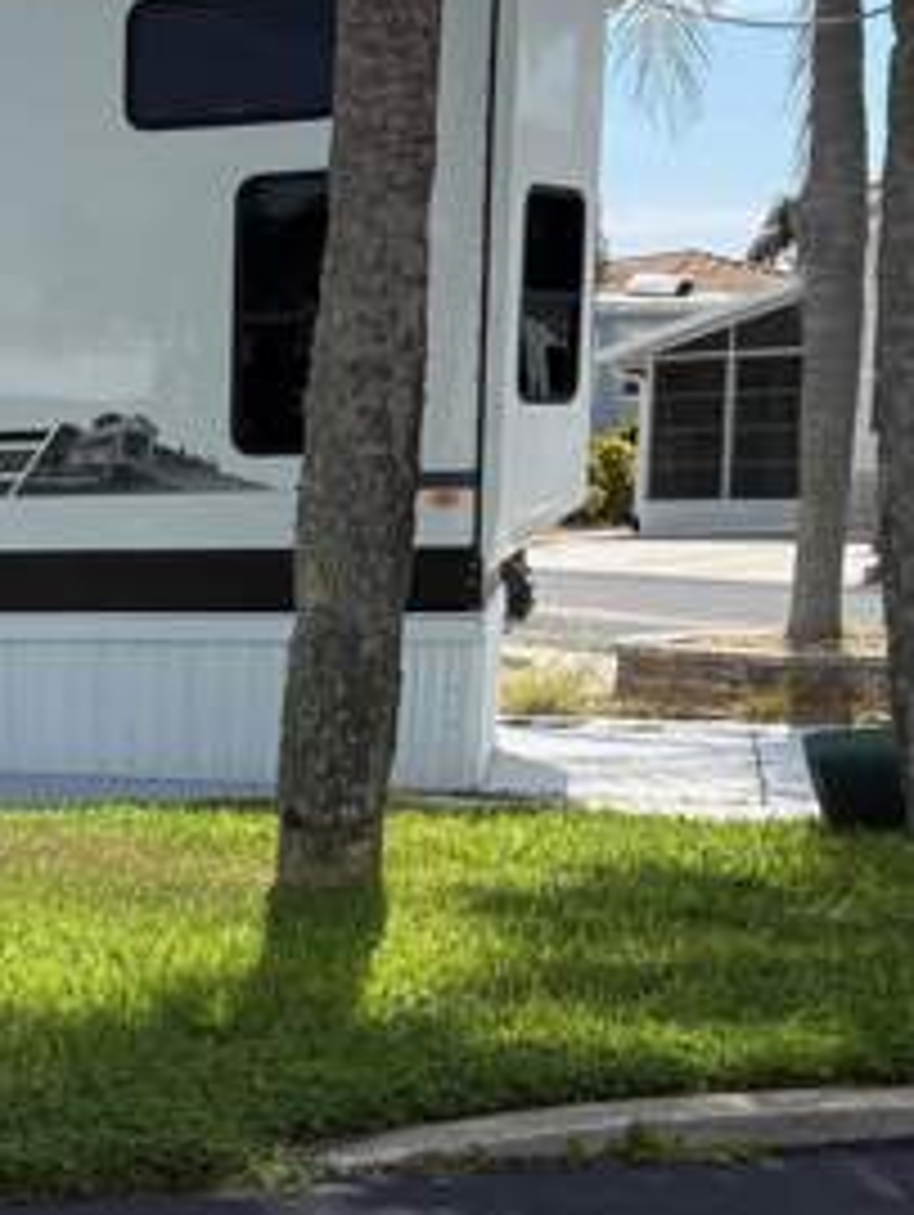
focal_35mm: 77
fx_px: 2707
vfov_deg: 25.2
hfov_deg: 16.2
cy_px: 796
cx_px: -729
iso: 50
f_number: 1.6
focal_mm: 5.96
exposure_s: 1/3125
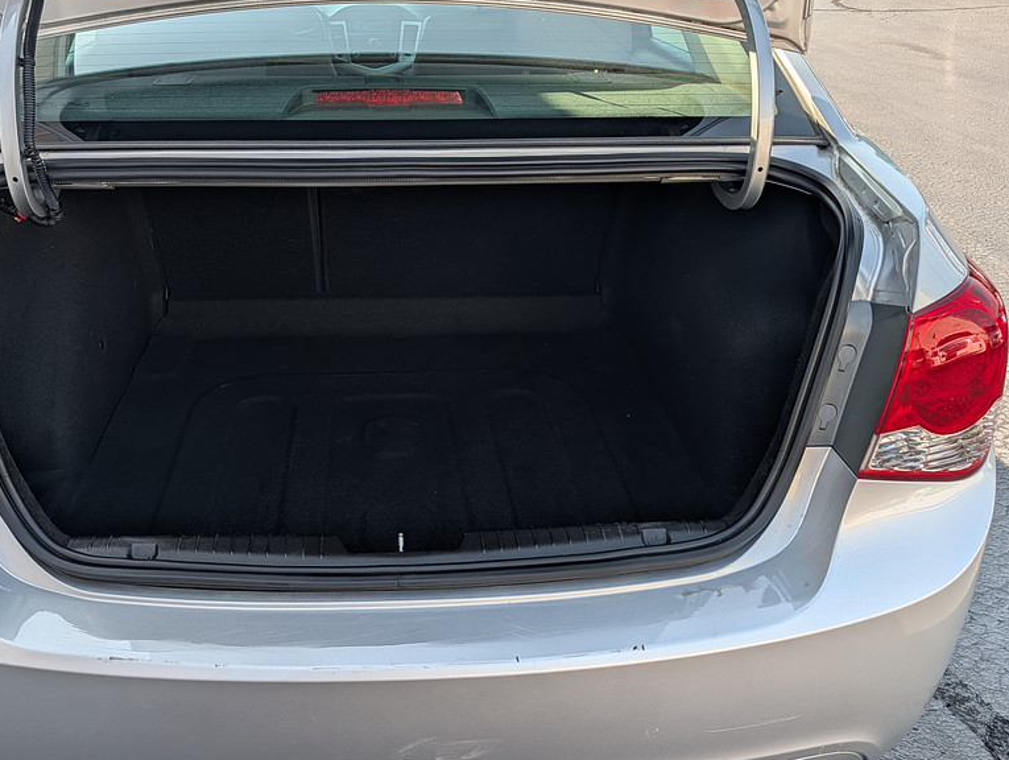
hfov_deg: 56.4
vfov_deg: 44.1
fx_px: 934
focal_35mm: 32
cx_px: 413
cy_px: 322
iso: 19
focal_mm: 6.9
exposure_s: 1/309
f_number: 1.68
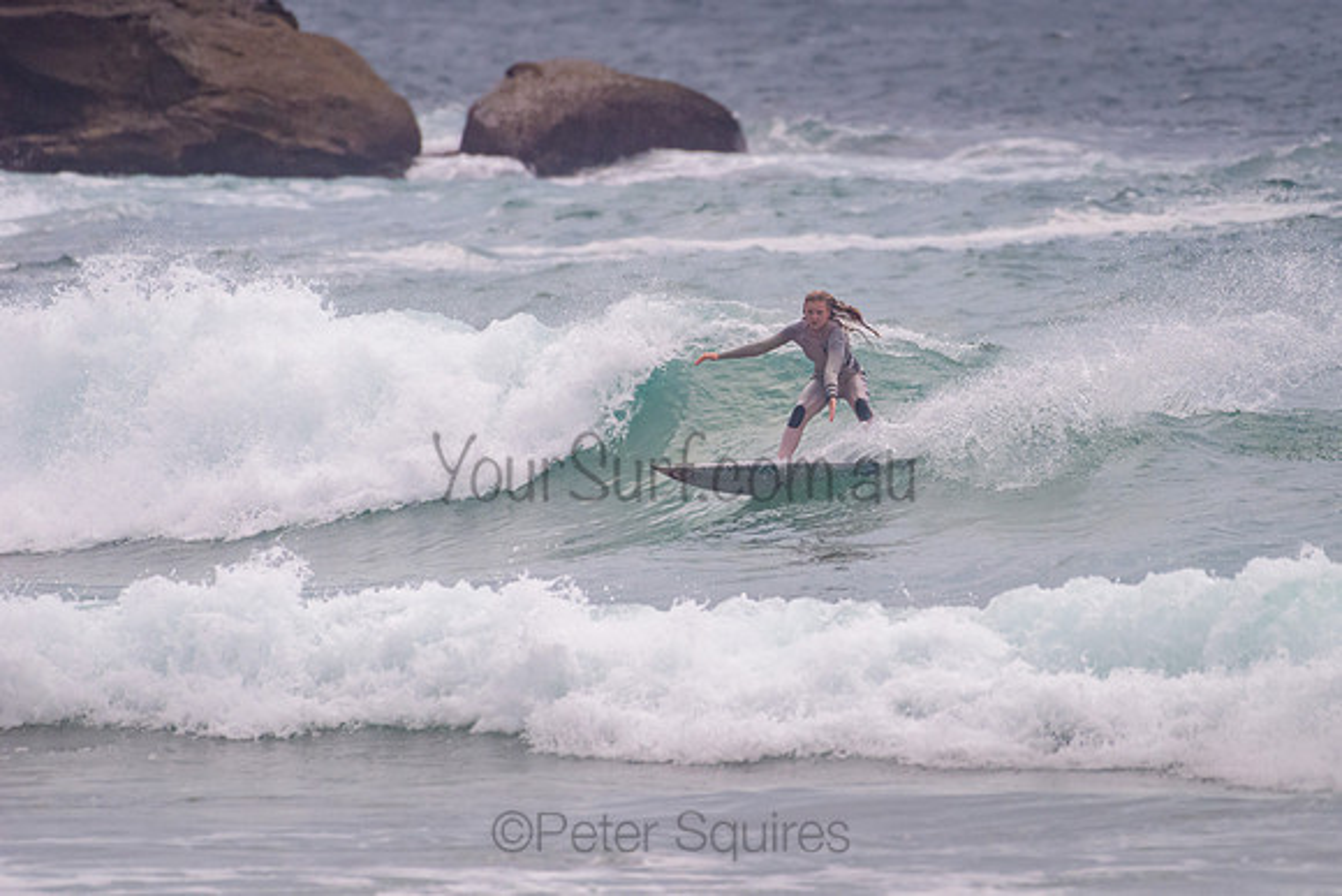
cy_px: 381
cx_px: 823
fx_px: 22853
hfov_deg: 3.4
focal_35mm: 613
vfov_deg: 2.2
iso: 1000
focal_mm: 500
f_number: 5.6
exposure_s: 1/2000
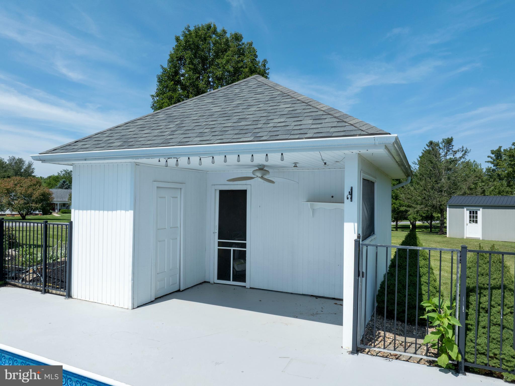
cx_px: 258
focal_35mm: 24
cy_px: 193
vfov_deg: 56.8
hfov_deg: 71.6
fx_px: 357
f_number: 7.1
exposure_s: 1/400
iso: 100
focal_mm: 12.29
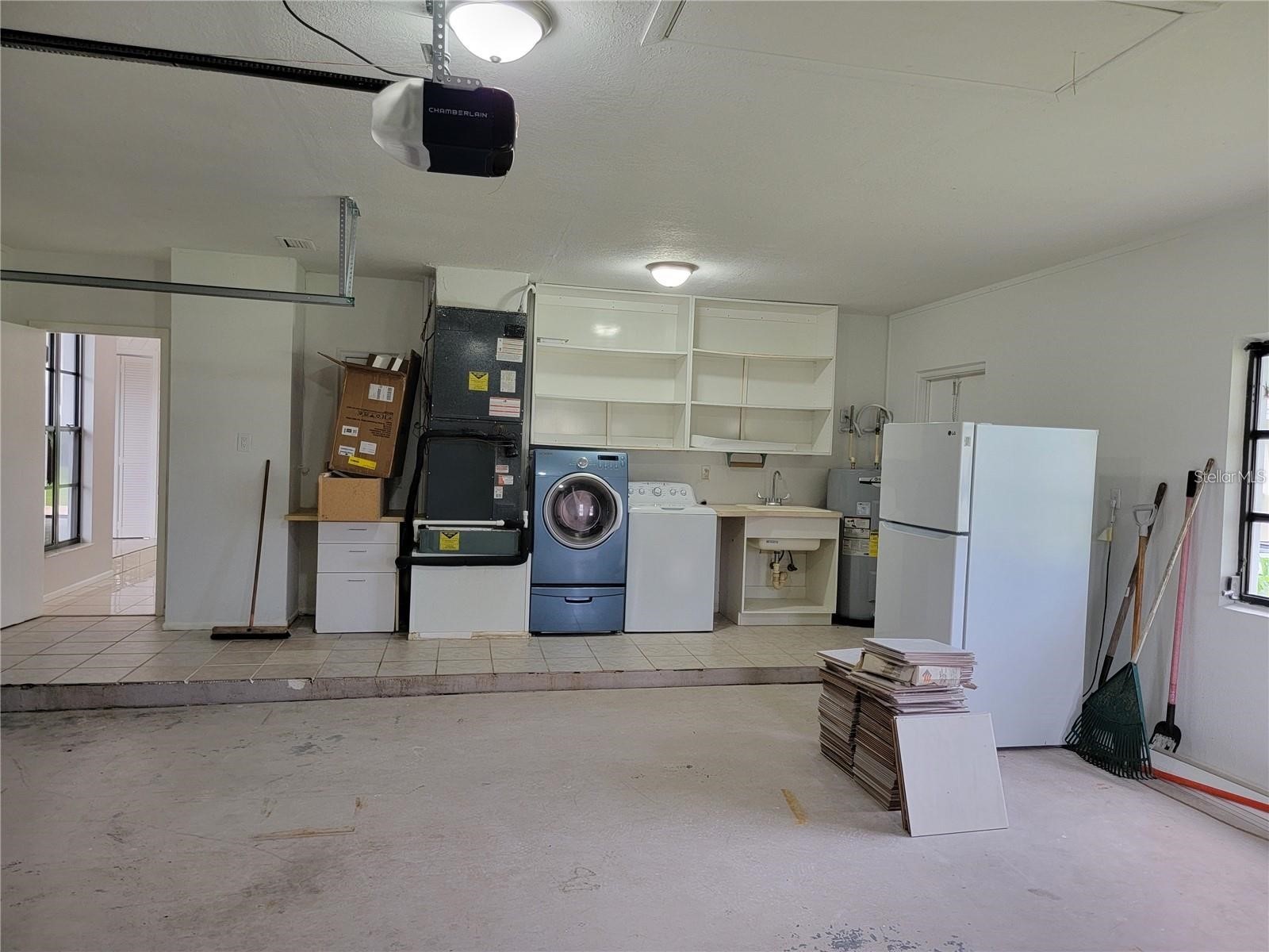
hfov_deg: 71.6
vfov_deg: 56.8
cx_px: 634
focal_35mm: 24
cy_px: 476
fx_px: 880
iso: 250
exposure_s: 1/120
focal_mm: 6.7
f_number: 1.8
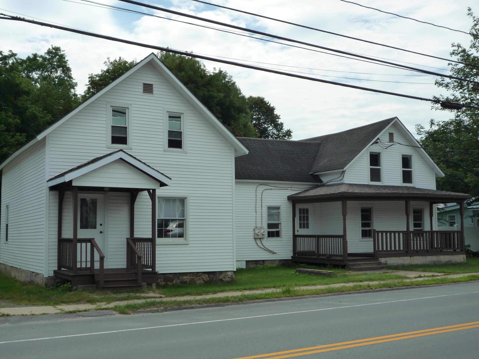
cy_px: 180
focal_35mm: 42
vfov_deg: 34.3
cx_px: 240
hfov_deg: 44.8
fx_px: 581
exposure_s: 1/640
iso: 160
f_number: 5
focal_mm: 7.3
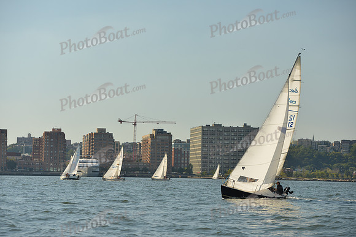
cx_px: 178
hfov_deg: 20.0
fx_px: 1009
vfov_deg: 13.4
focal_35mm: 102
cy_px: 118
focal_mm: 102
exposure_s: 1/1250
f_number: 5
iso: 320
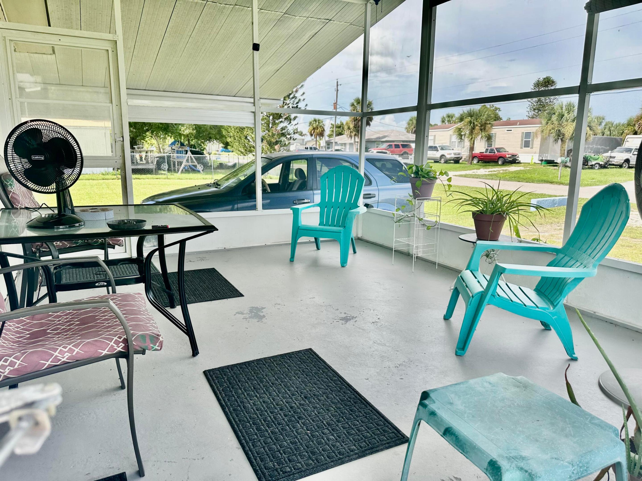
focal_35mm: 24
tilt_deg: -10.9
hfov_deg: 71.6
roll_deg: -0.2
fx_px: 445
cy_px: 240
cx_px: 321
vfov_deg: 56.8
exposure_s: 1/1040
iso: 80
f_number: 1.78
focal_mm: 6.86
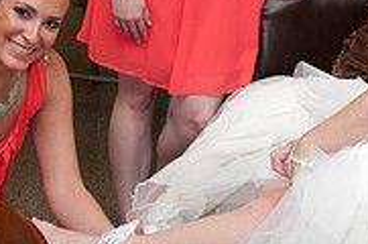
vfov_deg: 9.1
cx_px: 254
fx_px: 1520
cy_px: -46
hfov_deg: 13.8
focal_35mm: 149
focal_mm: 31
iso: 400
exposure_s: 1/60
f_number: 5.6
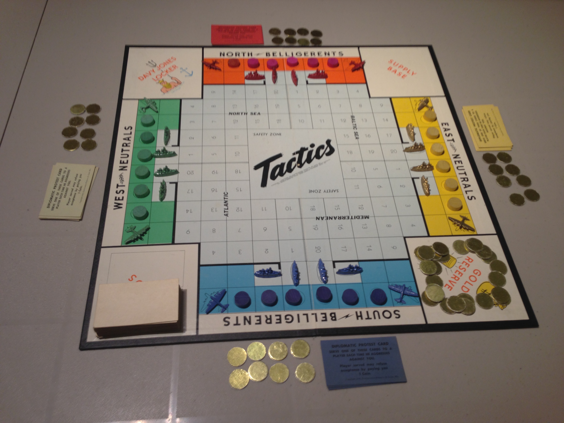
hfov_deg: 55.4
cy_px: 212
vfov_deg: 42.9
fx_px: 538
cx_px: 282
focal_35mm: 33
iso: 50
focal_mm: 4.13
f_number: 2.4
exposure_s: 1/20
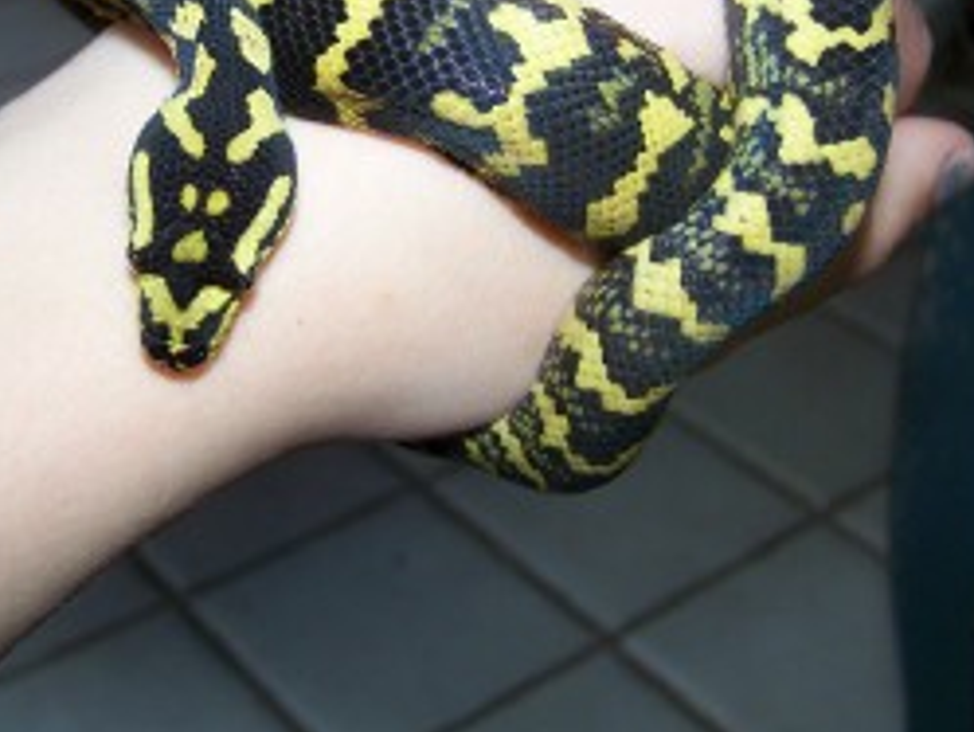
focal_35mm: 61
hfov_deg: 31.5
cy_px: 160
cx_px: 360
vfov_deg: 23.7
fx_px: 1717
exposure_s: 1/60
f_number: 2.8
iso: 80
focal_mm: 6.3
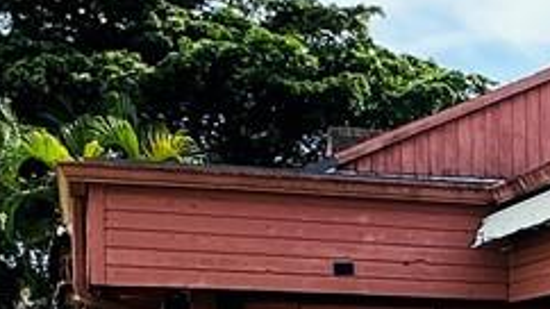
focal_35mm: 101
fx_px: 1473
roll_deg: -1.0
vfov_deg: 11.5
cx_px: 757
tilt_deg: -3.3
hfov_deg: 19.2
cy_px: 448
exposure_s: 1/734
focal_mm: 2.22
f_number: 2.2
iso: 40
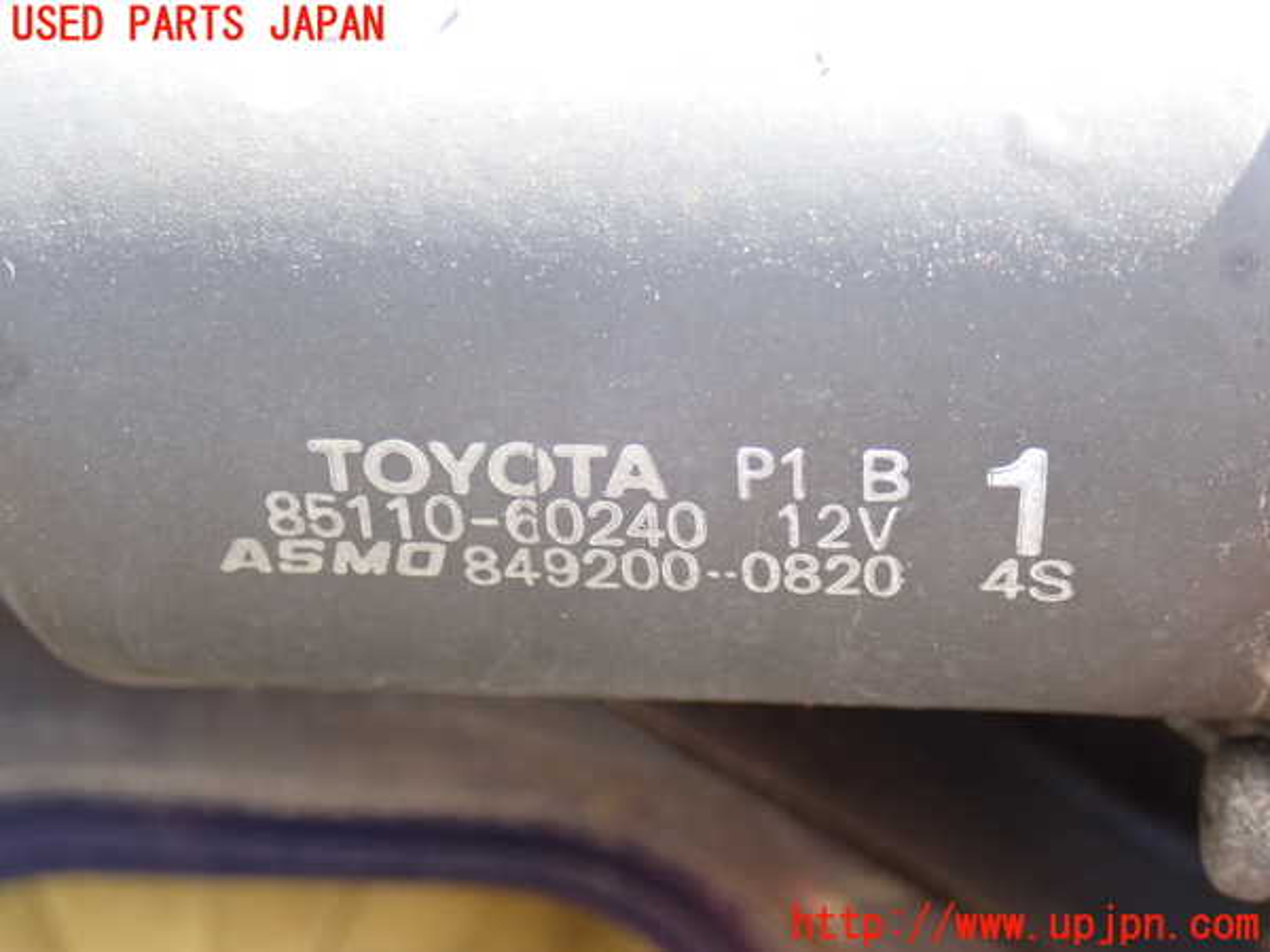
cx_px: 635
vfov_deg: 21.9
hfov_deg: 29.0
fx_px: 2458
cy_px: 476
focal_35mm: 67
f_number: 3.8
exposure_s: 1/60
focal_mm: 11.88
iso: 320
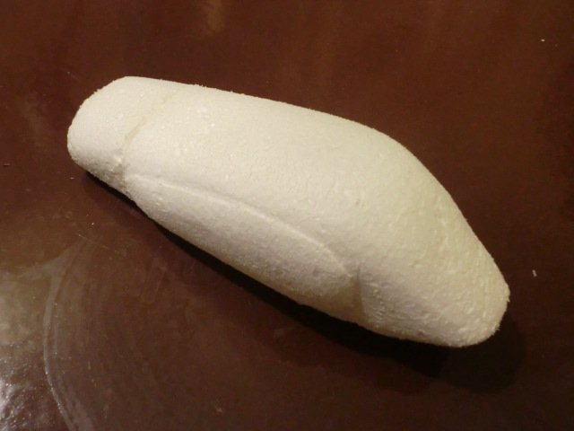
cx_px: 287
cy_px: 216
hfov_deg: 49.0
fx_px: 630
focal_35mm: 38
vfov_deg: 37.7
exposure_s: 1/60
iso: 500
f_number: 3.9
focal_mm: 6.9
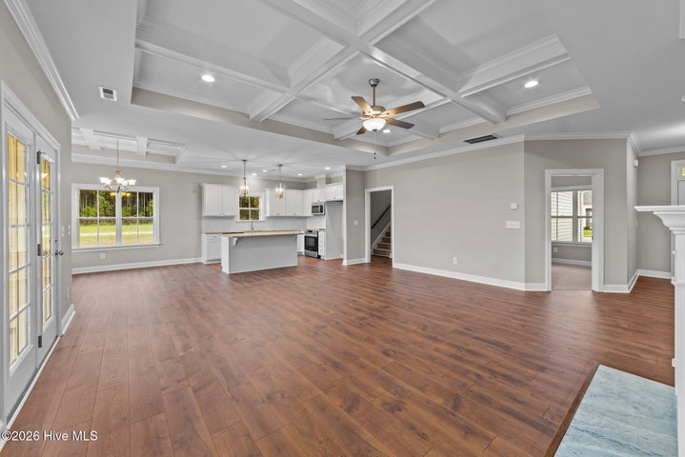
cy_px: 228
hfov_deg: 104.2
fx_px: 266
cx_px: 342
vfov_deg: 81.3
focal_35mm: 14
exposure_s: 1/2
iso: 160
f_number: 8
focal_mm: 14
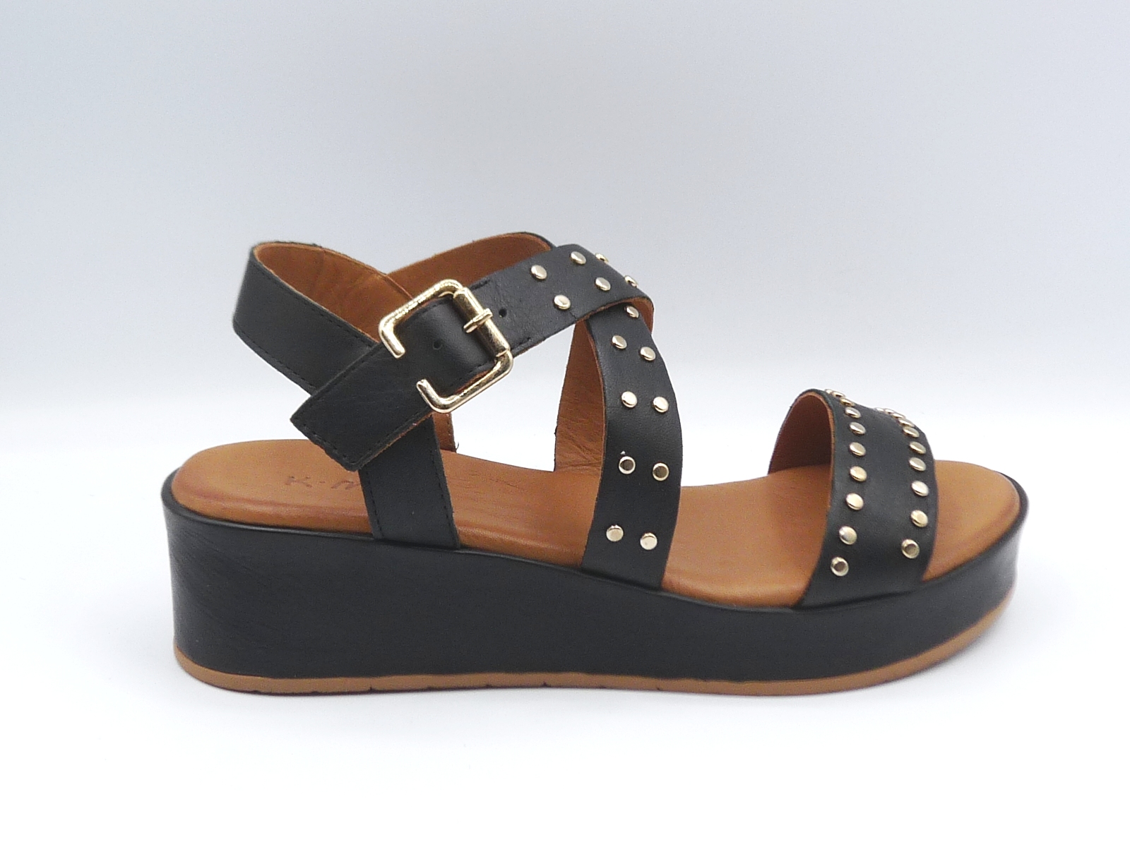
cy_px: 424
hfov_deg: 37.5
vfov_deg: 28.6
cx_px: 565
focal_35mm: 51
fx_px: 1665
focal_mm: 5.1
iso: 100
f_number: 4
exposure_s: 1/200
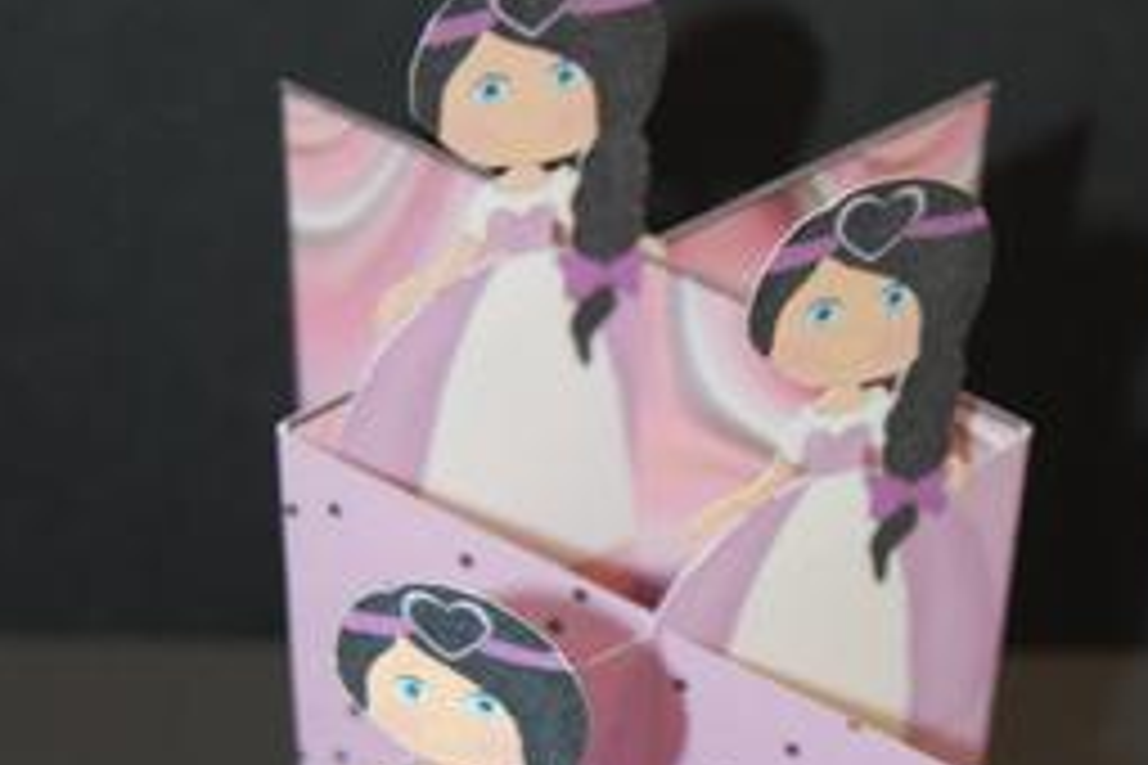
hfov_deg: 24.8
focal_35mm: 82
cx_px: 655
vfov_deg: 16.4
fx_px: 2611
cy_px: 754
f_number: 4.5
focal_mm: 31
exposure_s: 1/60
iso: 360
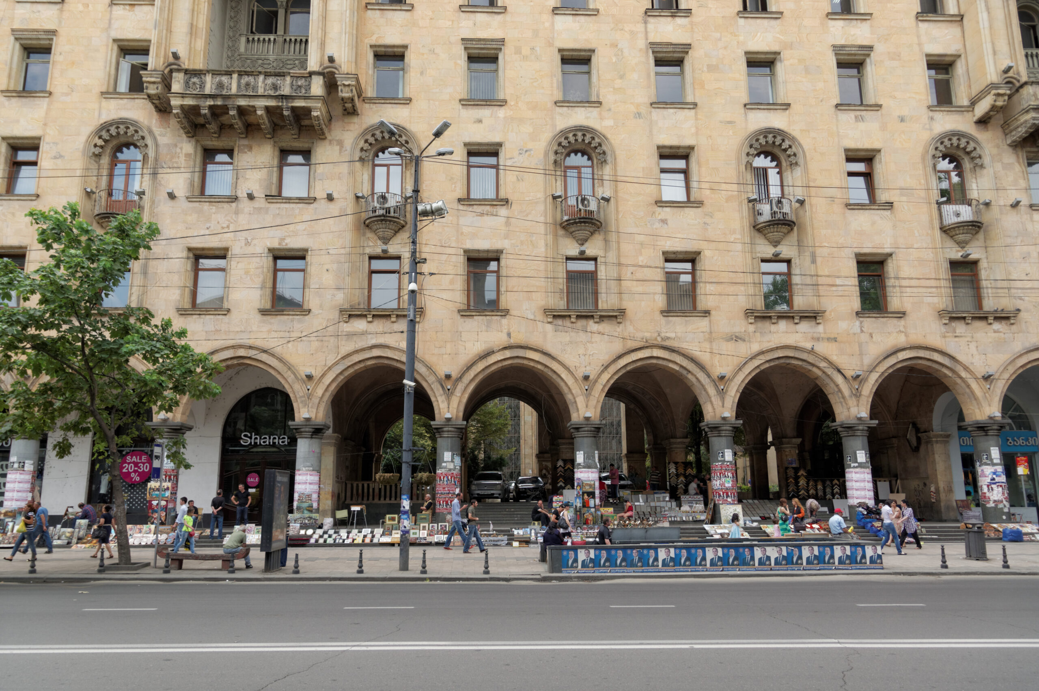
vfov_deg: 50.3
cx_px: 520
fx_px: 735
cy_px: 346
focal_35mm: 26
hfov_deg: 70.5
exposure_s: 1/320
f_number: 4
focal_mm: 17
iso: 100
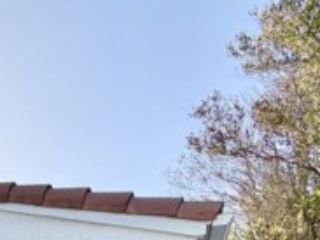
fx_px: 453
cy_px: 401
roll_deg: -0.1
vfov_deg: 21.9
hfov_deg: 27.4
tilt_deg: +3.1
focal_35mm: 49
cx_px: -157
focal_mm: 2.22
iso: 25
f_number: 2.2
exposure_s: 1/770
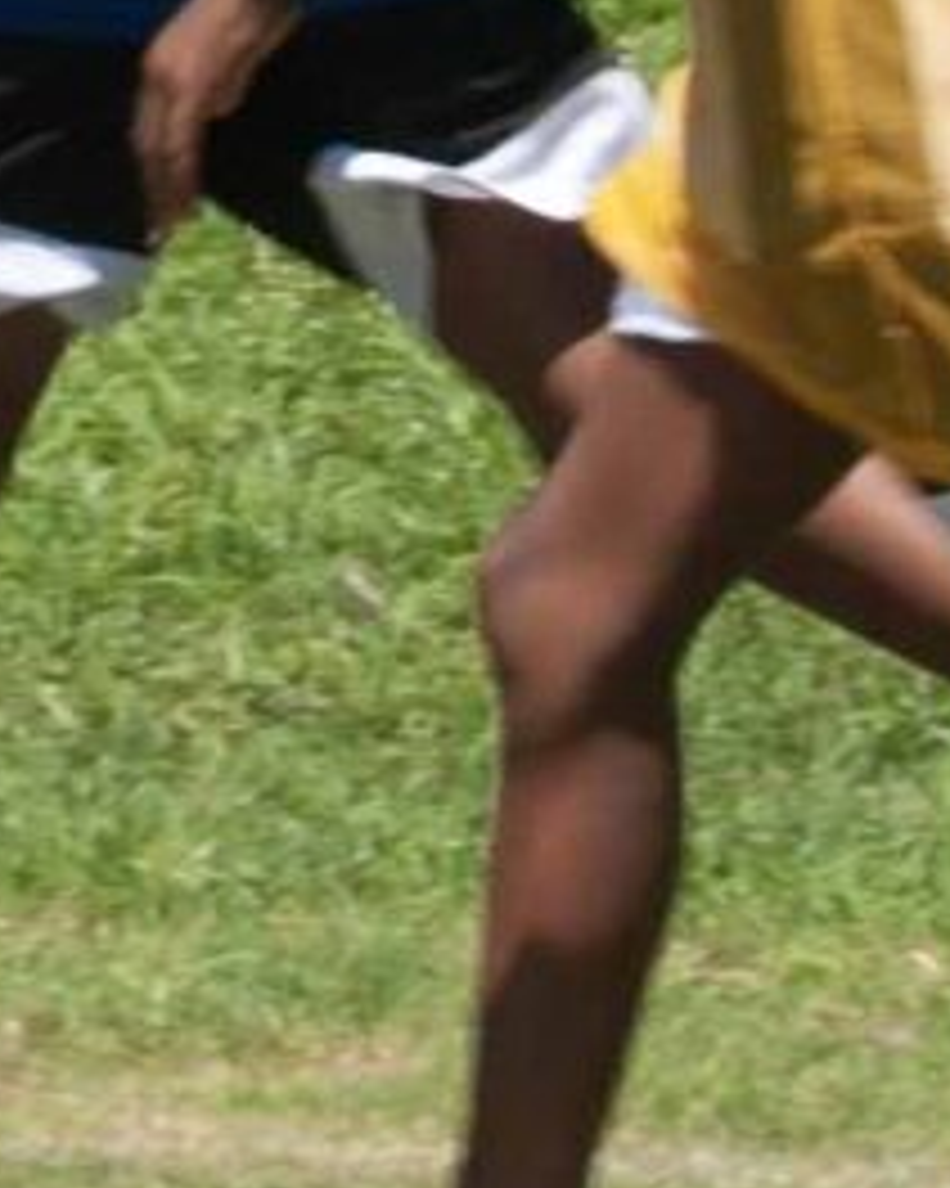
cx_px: -1873
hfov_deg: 2.0
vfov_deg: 2.6
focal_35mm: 753
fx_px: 26464
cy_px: -1782
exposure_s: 1/200
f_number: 7.1
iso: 100
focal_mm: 55
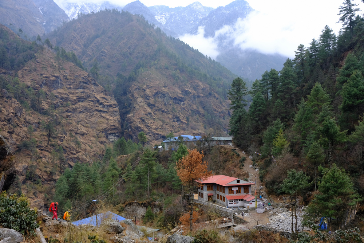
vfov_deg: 37.9
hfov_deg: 54.4
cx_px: 182
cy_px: 122
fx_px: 354
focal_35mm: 35
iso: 400
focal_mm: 23
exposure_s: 1/80
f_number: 8
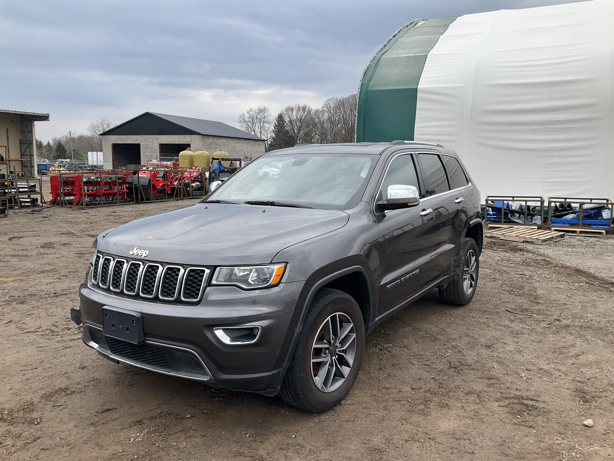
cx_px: 307
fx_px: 514
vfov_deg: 48.2
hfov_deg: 61.7
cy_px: 230
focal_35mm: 29
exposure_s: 1/519
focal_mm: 3
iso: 25
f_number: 1.8
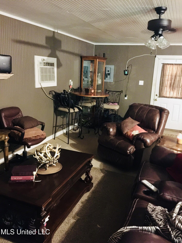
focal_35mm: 29
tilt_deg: -12.6
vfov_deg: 61.7
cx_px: 91
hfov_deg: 48.2
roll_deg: -2.6
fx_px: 203
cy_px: 122
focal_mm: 4.15
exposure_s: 1/4
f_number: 2.2
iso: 250
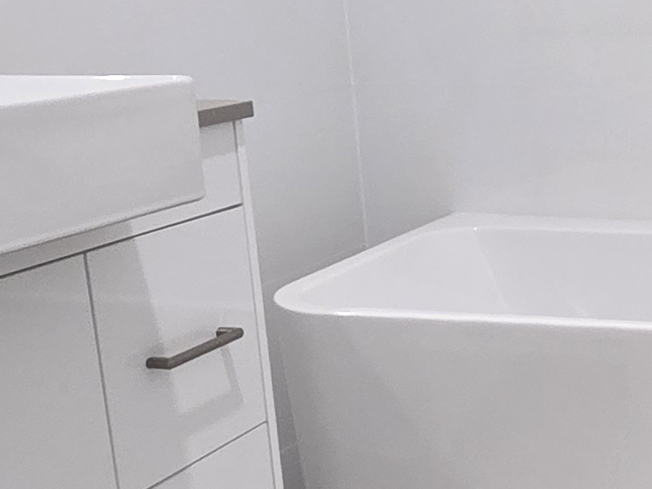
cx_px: 721
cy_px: 334
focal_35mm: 65
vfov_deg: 22.5
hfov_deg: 27.3
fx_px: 1224
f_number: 2.2
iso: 320
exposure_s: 1/50
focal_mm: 2.2
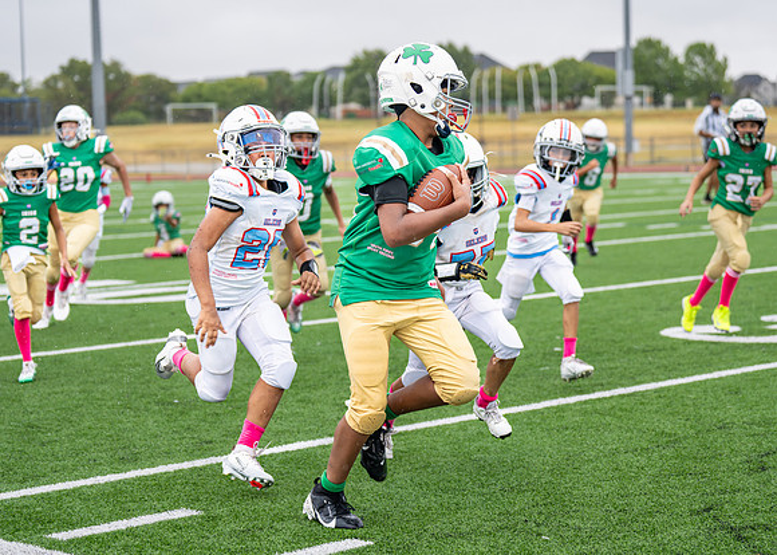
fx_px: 1983
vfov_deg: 15.9
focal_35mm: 90
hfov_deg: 22.2
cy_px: 318
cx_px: 411
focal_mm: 70
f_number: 2.8
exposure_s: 1/1000
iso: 400
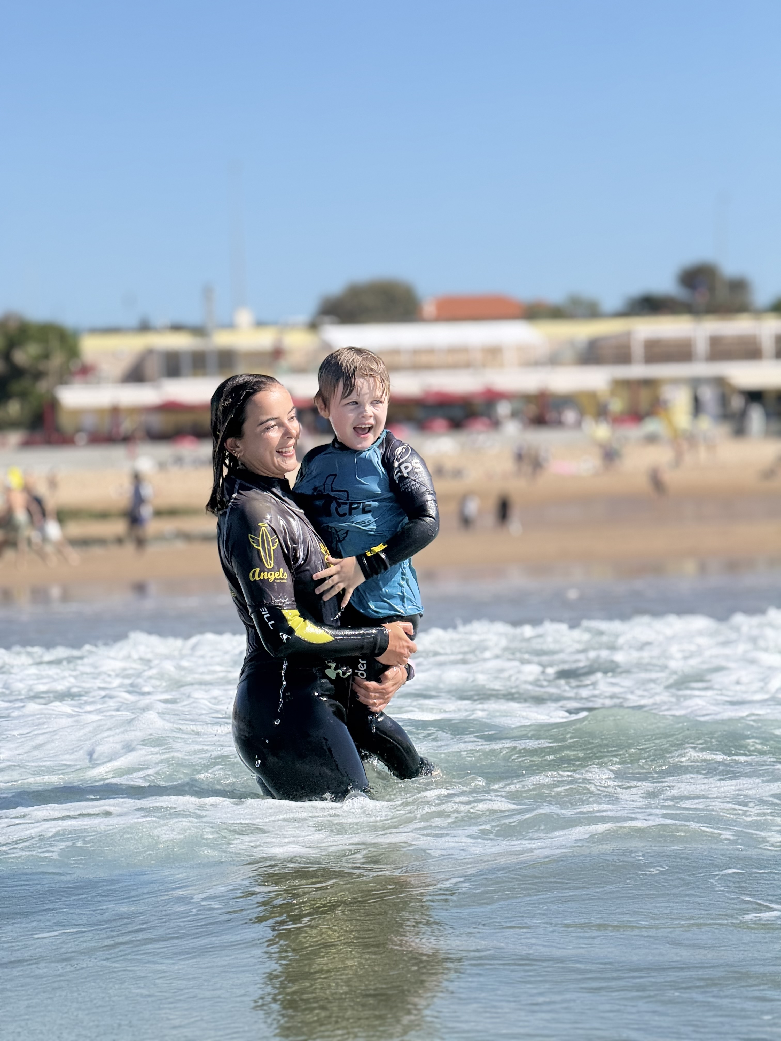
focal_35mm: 120
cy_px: 520
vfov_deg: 16.4
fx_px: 3610
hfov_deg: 12.3
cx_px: 390
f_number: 2.8
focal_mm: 15.66
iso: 64
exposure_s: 1/1206
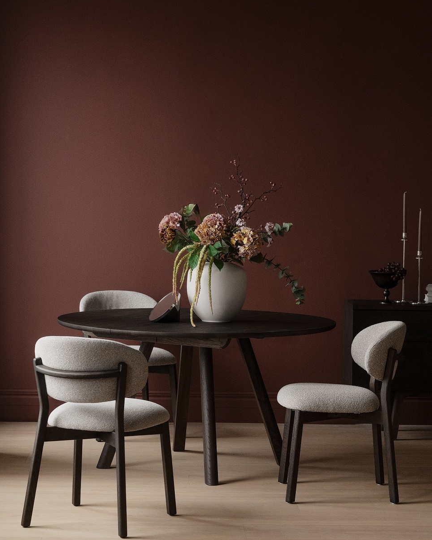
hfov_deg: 16.0
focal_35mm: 96
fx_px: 1534
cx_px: 216
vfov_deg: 20.0
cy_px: 248
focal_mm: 85
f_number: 6.3
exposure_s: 1/80
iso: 2000
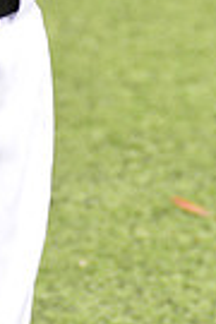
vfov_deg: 2.4
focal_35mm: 862
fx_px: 7757
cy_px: -206
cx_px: -32
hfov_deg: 1.6
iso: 200
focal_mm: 200
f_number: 9
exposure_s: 1/250
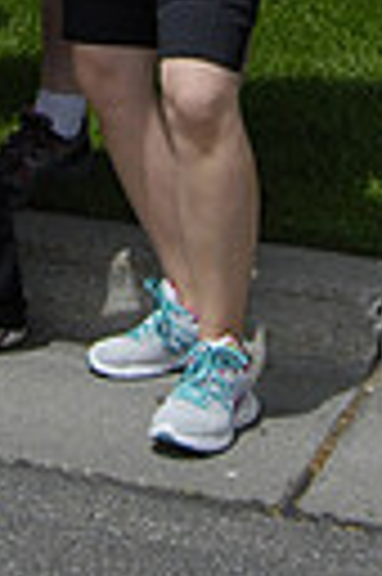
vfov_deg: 11.0
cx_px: -49
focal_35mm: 163
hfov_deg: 8.3
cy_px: -720
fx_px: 2601
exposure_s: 1/800
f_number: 10
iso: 400
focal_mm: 24
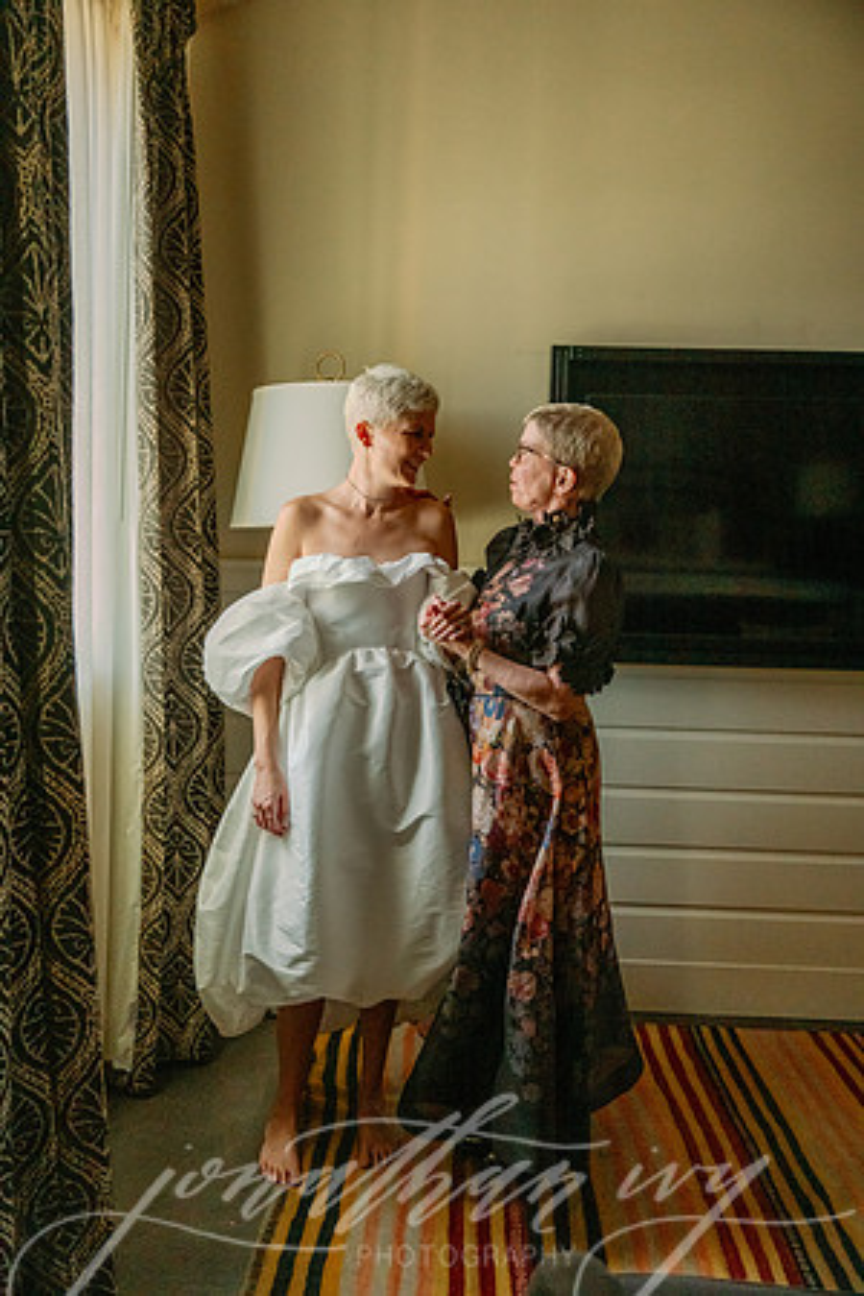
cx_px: 432
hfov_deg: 40.5
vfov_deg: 58.0
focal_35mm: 32
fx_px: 1170
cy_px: 648
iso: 3200
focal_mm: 32.5
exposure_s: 1/1250
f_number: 2.8
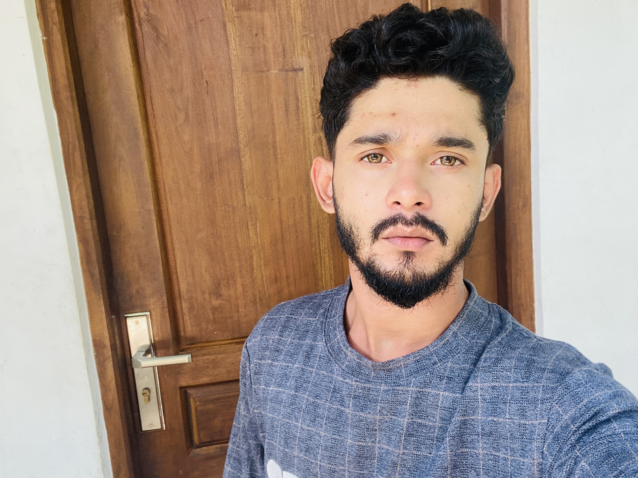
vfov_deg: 46.8
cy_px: 239
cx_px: 319
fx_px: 553
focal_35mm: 30
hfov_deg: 60.0
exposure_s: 1/90
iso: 100
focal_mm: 2.71
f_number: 2.2
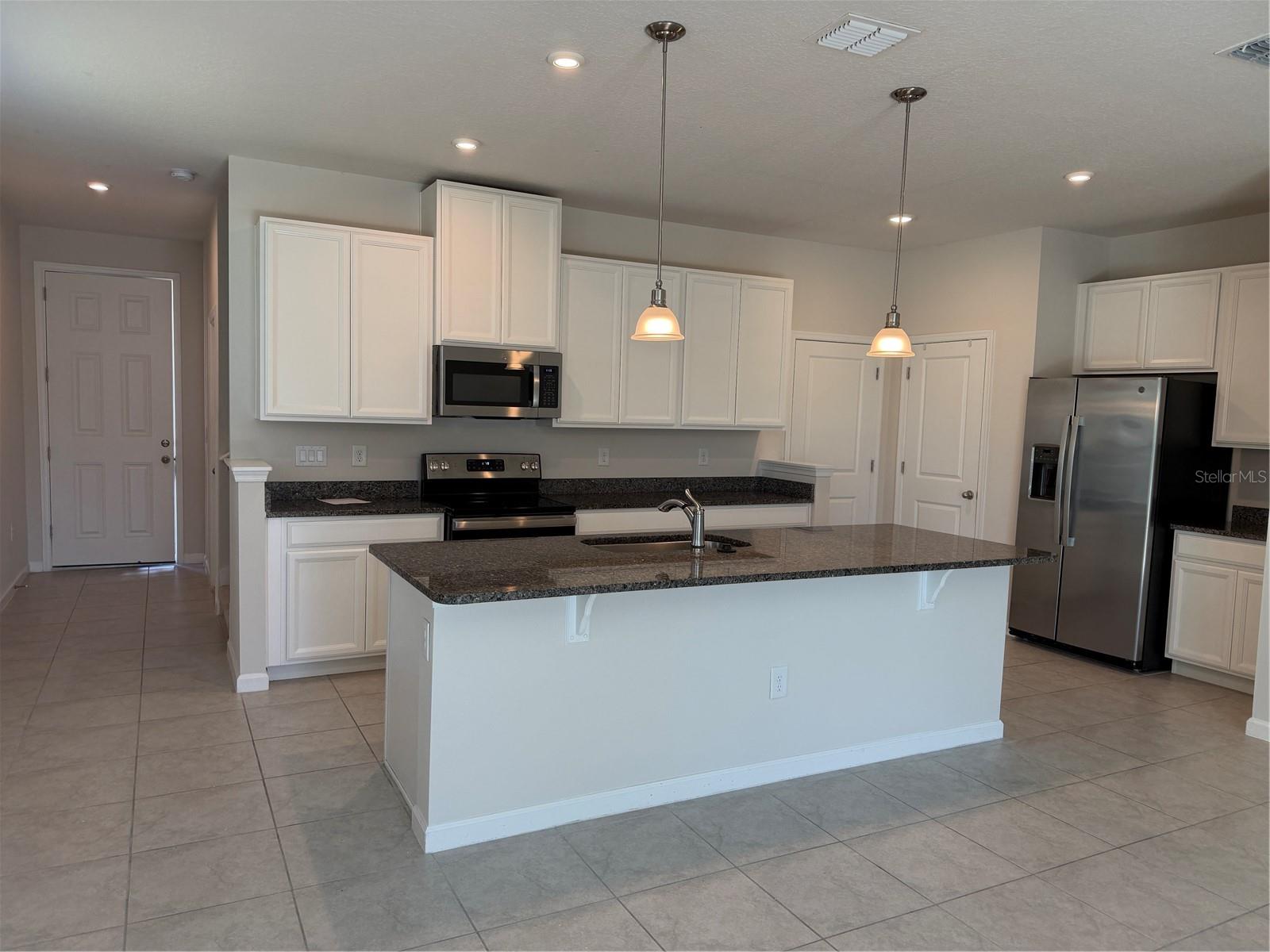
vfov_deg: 56.8
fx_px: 881
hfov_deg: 71.6
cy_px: 476
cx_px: 635
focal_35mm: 24
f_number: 1.78
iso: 125
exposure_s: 1/191
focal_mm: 6.76
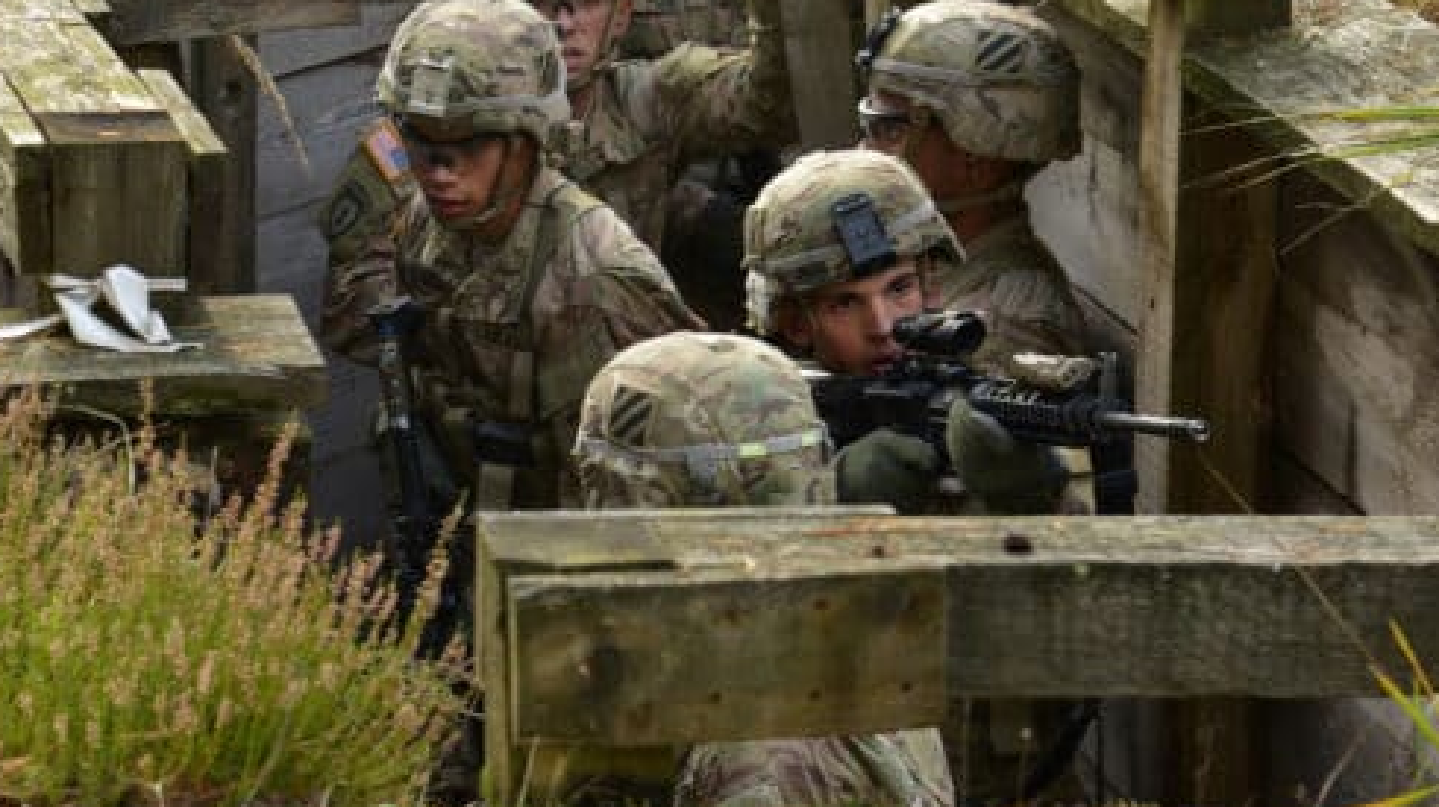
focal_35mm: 161
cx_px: 379
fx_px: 6140
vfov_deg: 7.5
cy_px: 329
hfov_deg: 13.3
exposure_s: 1/80
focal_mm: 98
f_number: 8
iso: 400
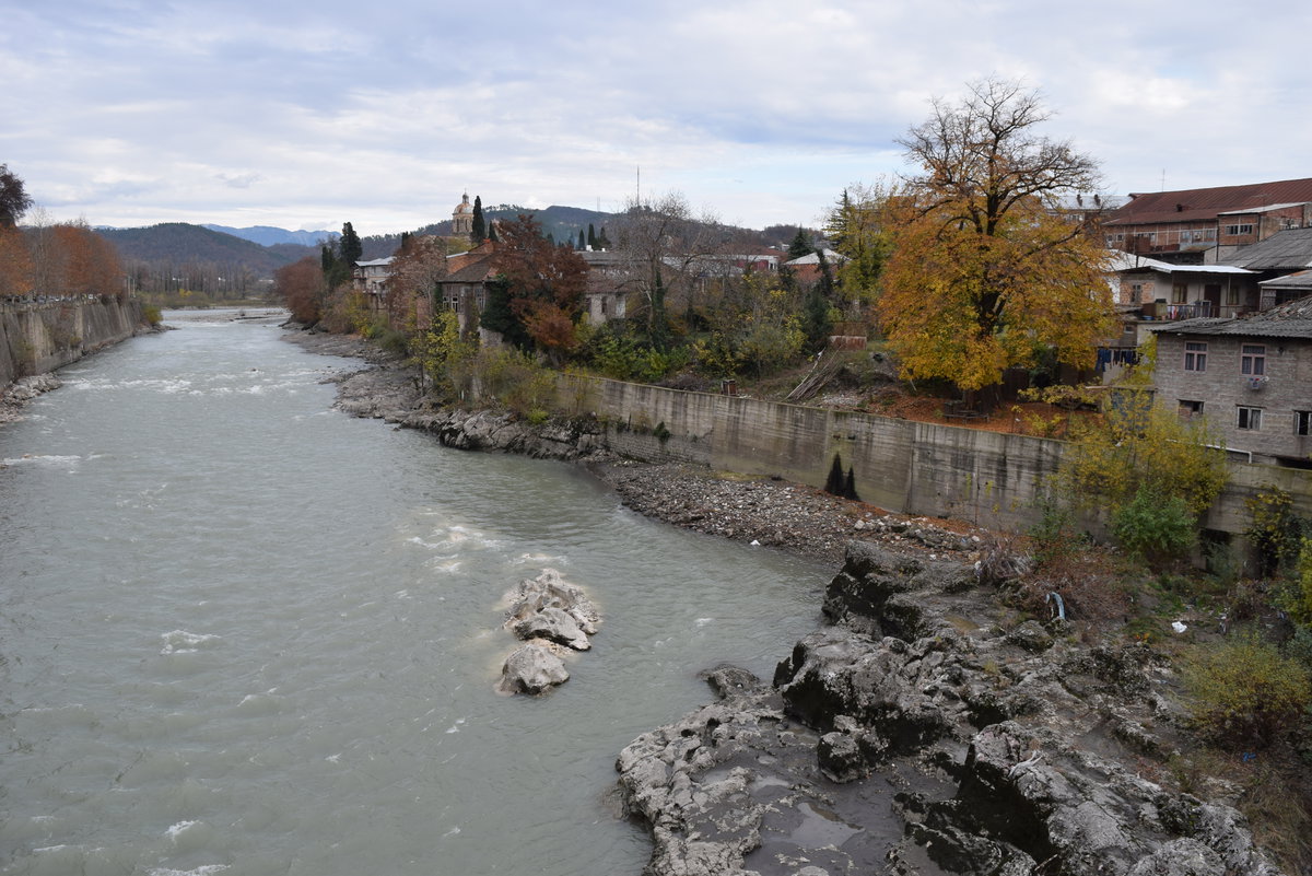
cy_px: 438
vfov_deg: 41.7
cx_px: 656
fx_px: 1148
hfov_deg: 59.5
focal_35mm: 32
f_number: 8
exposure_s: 1/250
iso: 220
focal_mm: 21
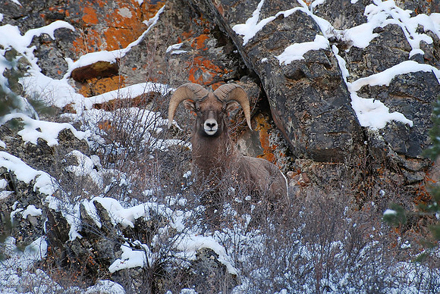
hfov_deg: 4.6
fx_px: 5505
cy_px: 147
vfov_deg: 3.1
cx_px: 220
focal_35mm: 450
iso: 400
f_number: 5.6
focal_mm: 300
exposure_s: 1/200
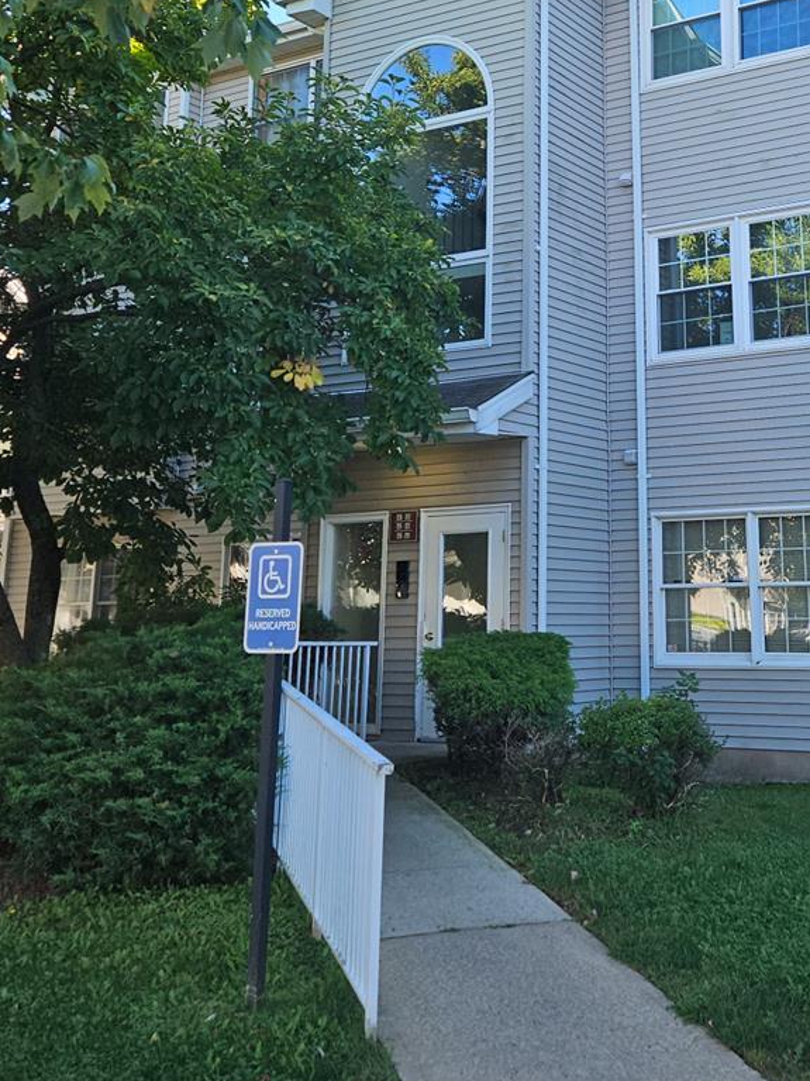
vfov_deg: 40.8
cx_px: 635
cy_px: 258
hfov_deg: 31.4
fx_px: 1404
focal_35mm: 45
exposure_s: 1/351
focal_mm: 5.4
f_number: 1.8
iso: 25
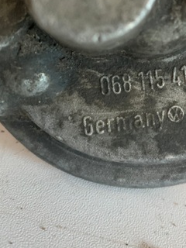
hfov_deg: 27.2
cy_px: 41
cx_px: 161
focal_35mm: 52
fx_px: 373
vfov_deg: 35.3
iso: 320
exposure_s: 1/60
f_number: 1.8
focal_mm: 4.25
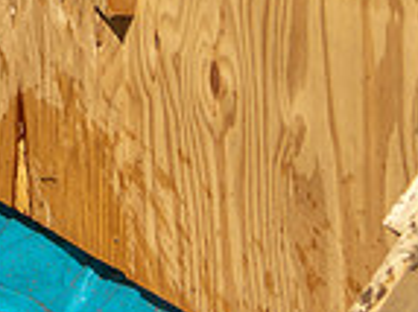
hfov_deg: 7.6
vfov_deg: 5.6
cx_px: -85
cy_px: -365
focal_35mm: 257
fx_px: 3101
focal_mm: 31
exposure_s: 1/4000
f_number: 2.8
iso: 100
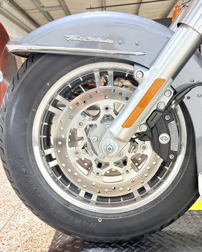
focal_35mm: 34
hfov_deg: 43.2
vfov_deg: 52.8
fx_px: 254
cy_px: 126
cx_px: 116
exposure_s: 1/60
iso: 80
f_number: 1.6
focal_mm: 5.96
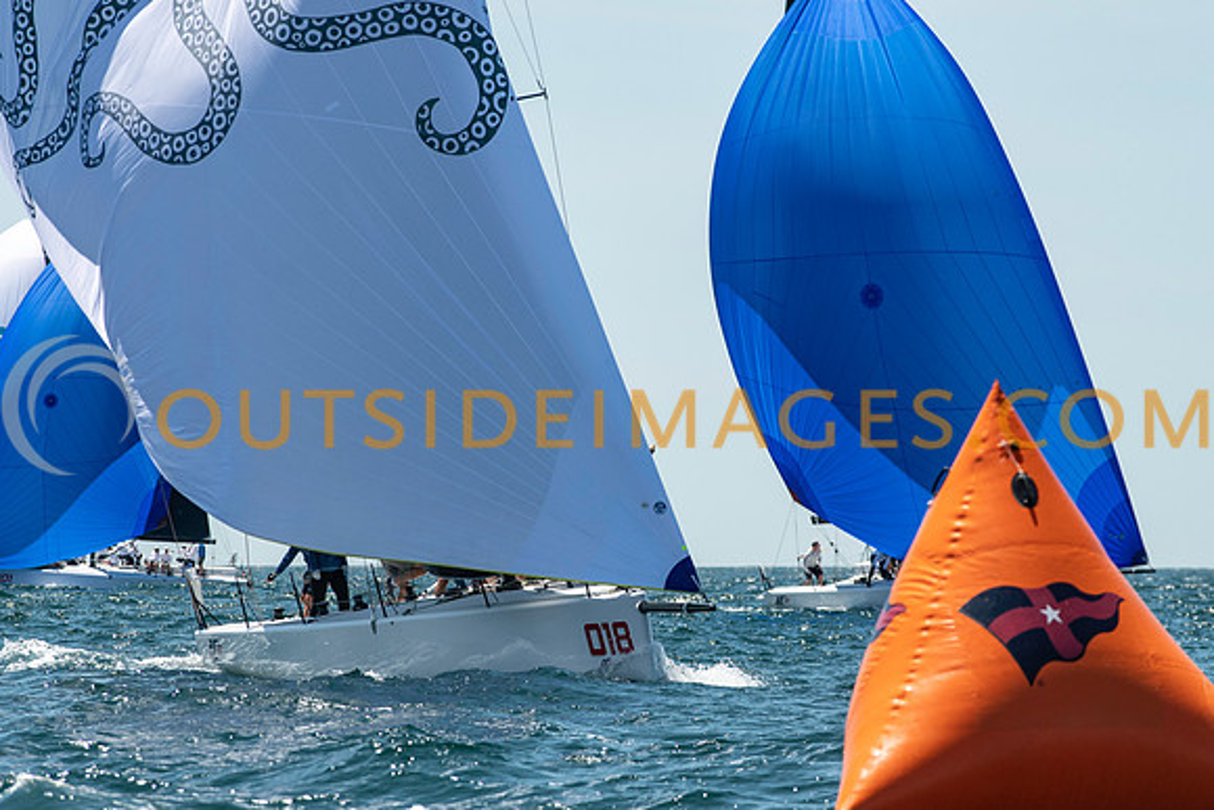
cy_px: 406
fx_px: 10464
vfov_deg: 4.4
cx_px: 619
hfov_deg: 6.6
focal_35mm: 310
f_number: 5.6
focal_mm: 200
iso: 320
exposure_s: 1/2500
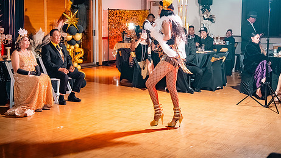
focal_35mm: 58
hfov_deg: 36.0
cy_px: 63
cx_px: 147
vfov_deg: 20.7
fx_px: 432
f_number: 2.8
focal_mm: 44
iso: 1250
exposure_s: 1/125
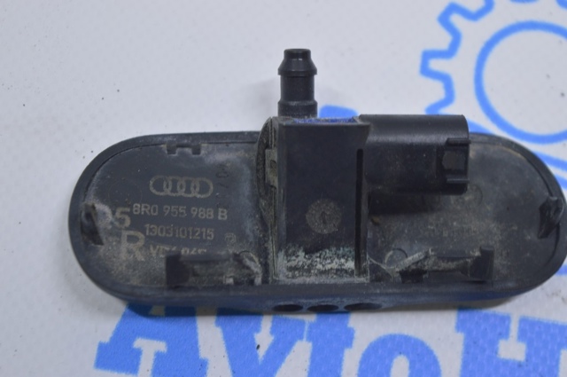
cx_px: 284
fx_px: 1298
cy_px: 188
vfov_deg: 16.5
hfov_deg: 24.6
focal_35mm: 82
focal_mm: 55
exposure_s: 1/20
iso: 400
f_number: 5.6
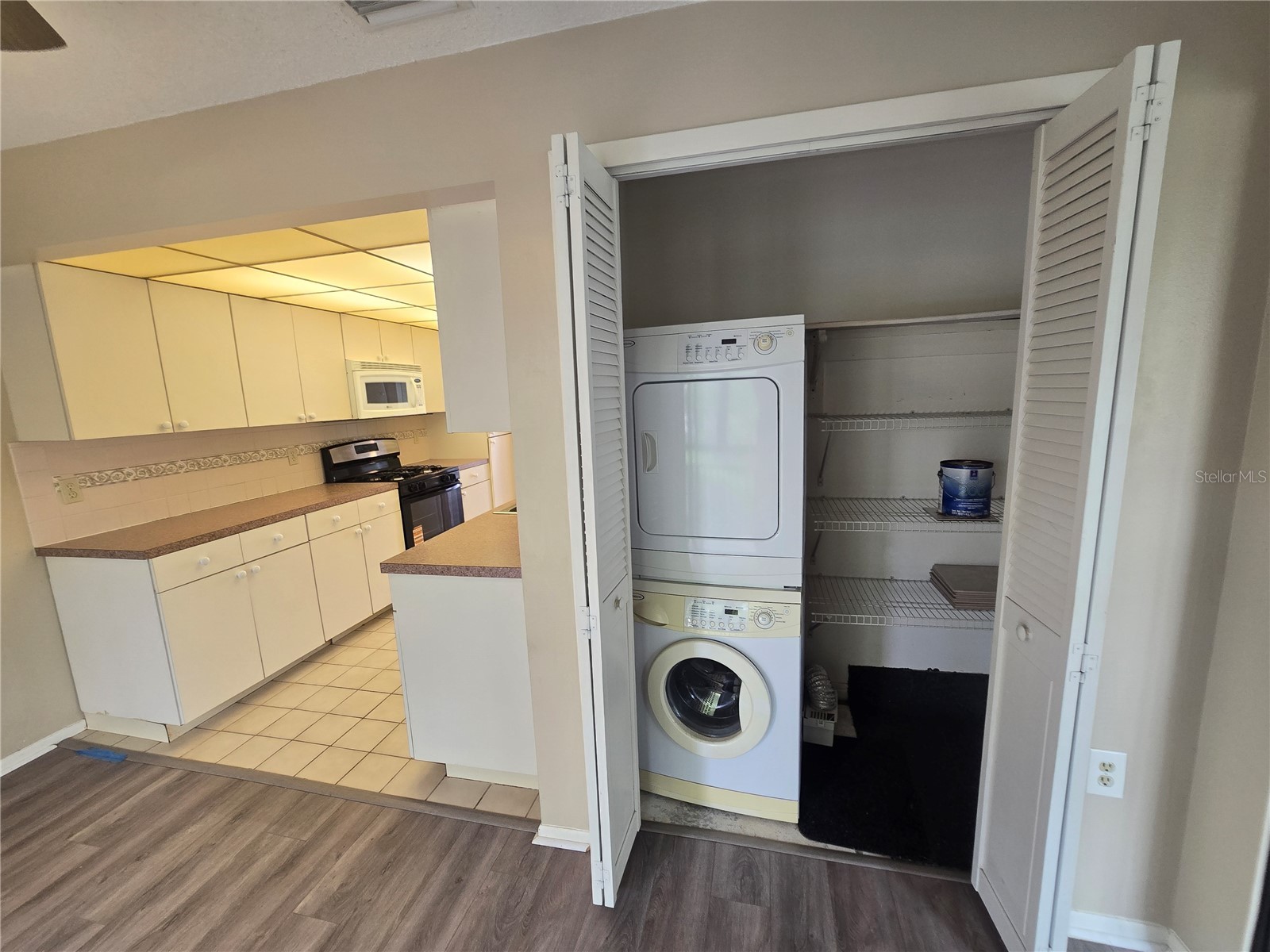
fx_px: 477
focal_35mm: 13
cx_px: 635
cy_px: 476
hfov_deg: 106.2
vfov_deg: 89.9
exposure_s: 1/60
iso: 160
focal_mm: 2.2
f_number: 2.2
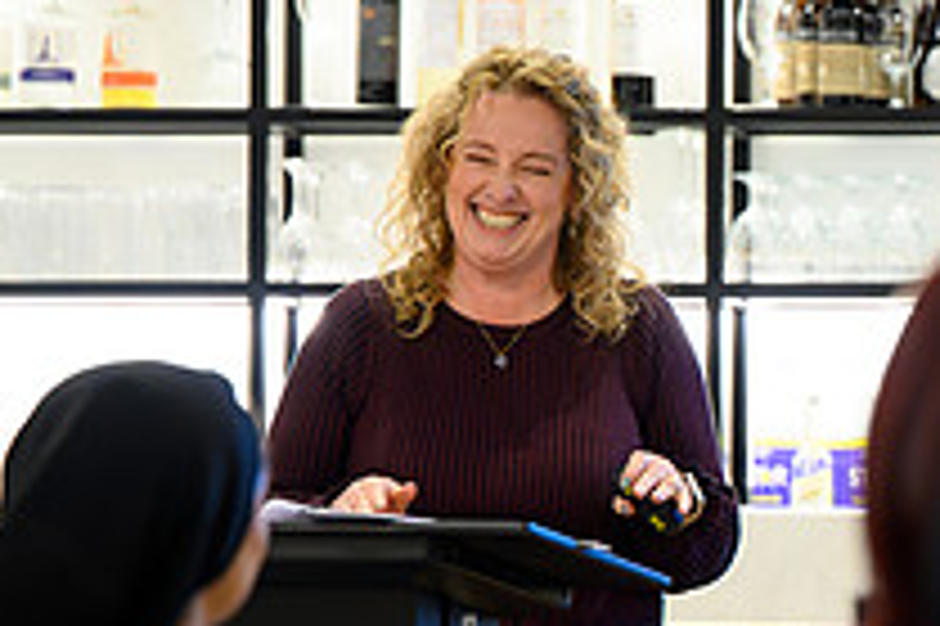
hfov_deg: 7.5
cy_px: 504
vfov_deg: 5.0
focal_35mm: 273
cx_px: 1084
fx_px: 7123
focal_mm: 96
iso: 3200
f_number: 2.8
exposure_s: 1/200
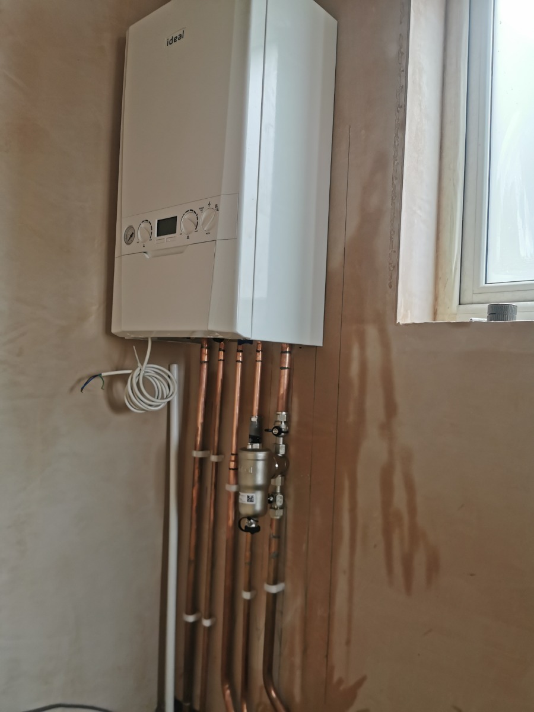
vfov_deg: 65.3
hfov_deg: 51.4
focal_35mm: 27
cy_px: 356
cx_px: 267
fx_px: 555
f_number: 1.6
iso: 50
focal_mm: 5.56
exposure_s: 1/100
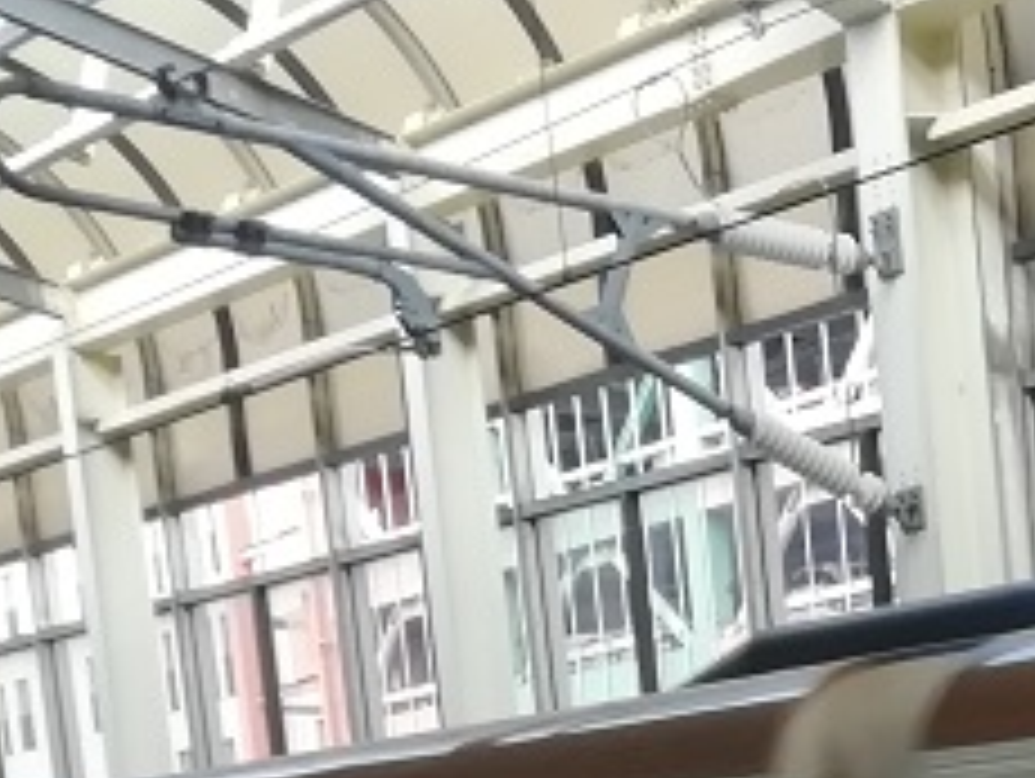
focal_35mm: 94
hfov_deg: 18.3
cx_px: 1588
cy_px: 1372
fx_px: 2813
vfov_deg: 14.1
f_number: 2.2
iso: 50
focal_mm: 3.46
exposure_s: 1/126
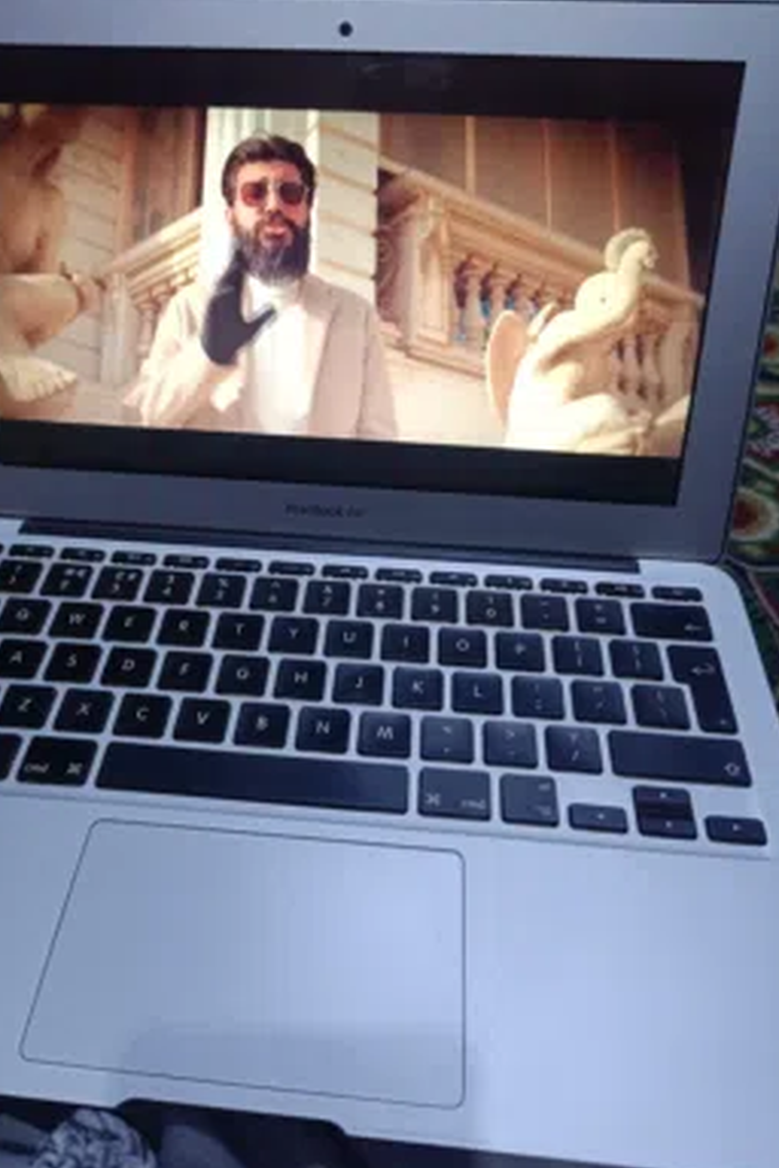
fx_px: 844
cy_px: 578
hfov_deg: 49.4
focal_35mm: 26
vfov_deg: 69.4
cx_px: 338
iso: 603
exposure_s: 1/50.1
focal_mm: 5.59
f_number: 1.88
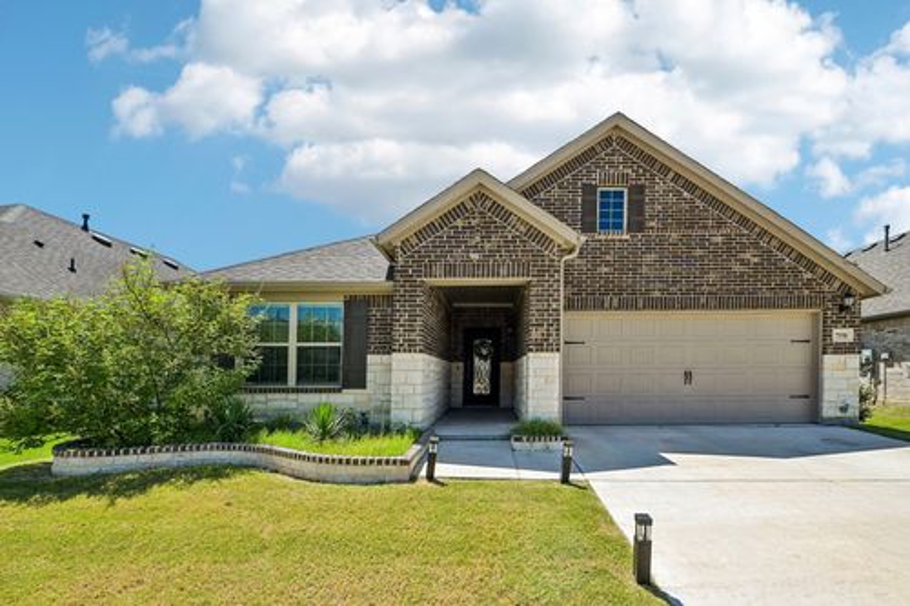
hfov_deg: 104.3
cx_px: 455
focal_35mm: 14
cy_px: 303
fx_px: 354
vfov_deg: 81.2
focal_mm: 14
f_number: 8
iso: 400
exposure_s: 1/1000
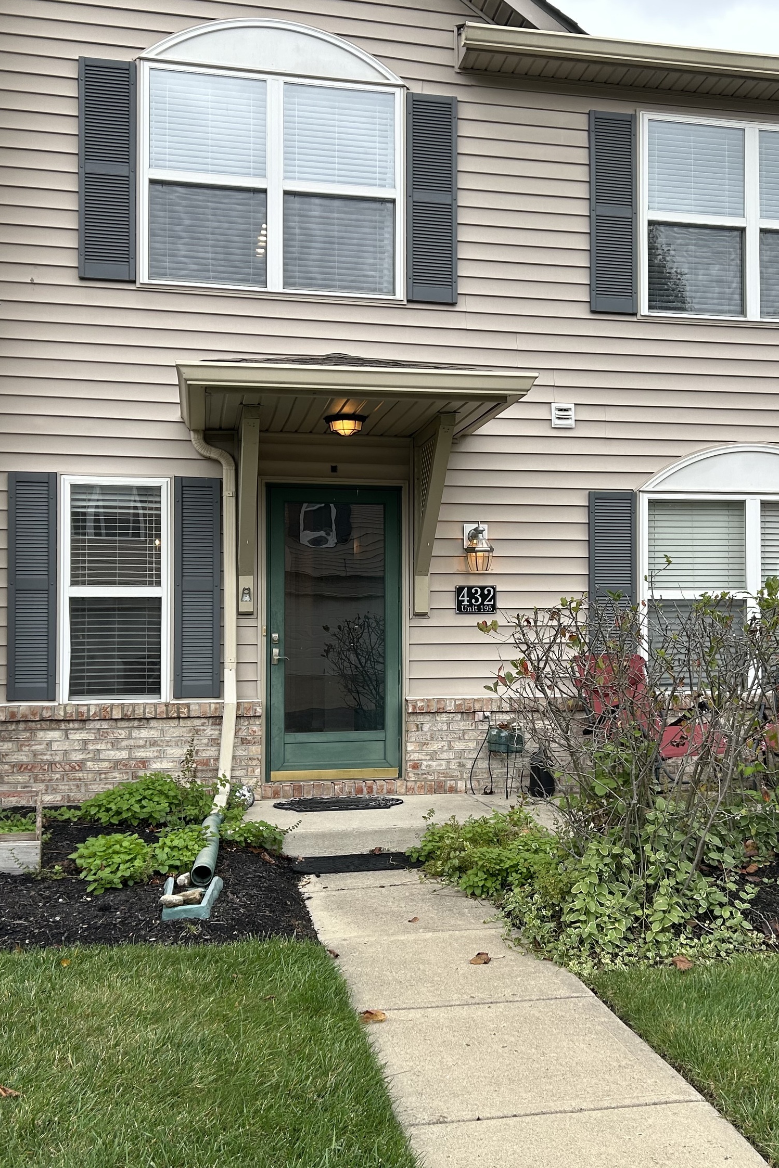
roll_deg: +0.9
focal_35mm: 37
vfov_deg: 51.9
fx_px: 1201
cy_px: 597
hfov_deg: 35.8
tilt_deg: +1.6
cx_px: 465
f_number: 1.5
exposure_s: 1/567
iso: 50
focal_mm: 5.7
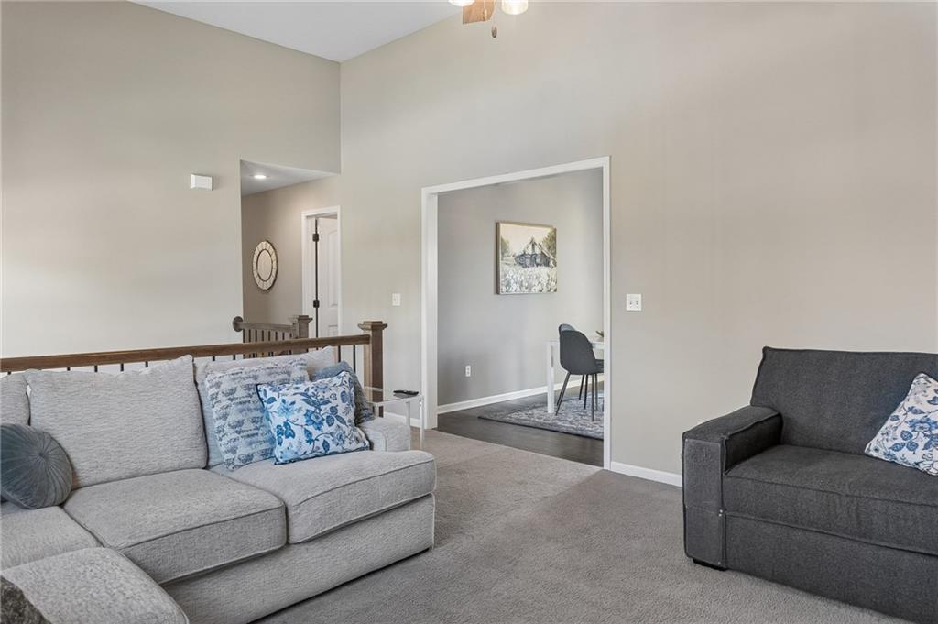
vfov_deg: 53.1
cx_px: 469
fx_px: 625
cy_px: 312
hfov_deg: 73.8
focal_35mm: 24
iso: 500
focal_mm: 16
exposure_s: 1/25
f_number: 6.3
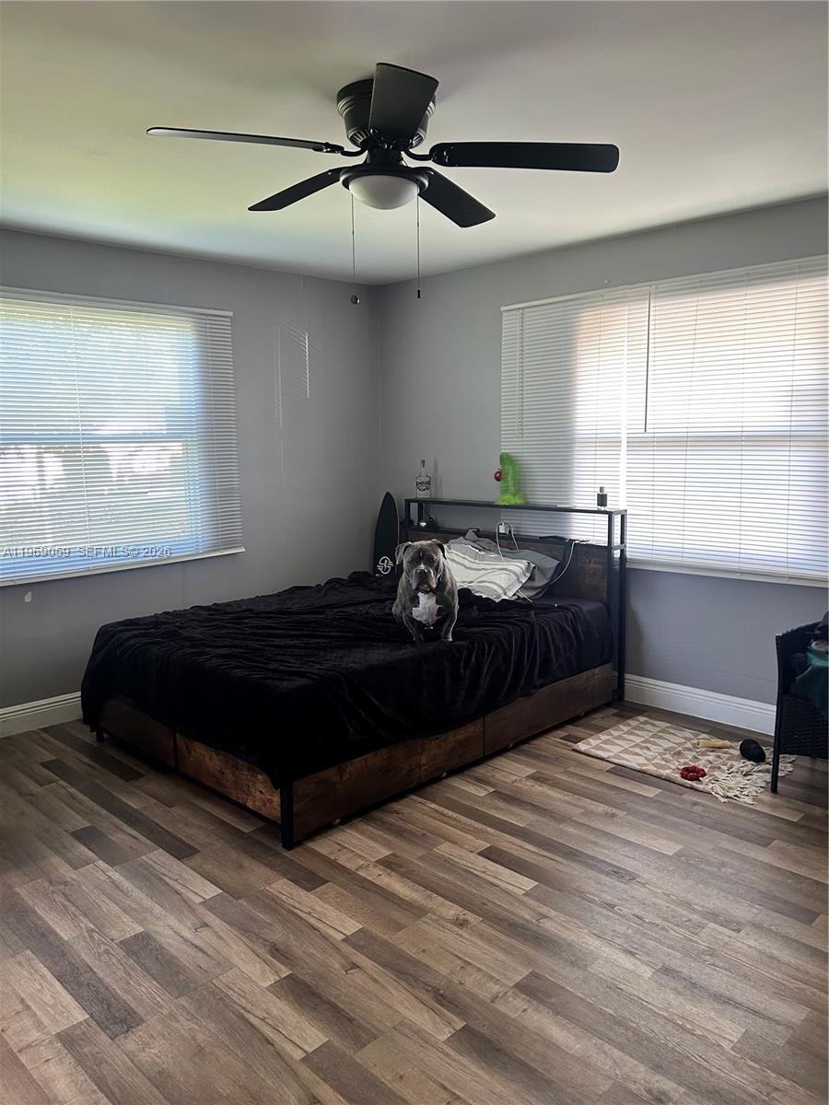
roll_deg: +0.6
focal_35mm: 26
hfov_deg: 53.1
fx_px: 830
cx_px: 414
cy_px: 552
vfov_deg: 67.3
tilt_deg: -8.6
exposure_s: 1/50
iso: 125
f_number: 1.5
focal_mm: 5.7
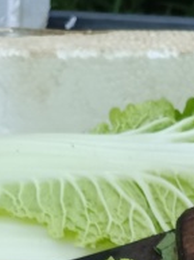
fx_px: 1080
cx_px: 441
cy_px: 649
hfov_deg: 9.3
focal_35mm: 144
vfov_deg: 11.2
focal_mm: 4.94
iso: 54
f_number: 1.59
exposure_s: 1/475
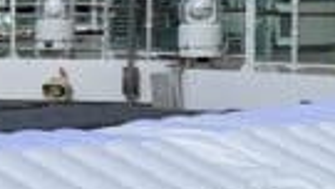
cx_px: -156
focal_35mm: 215
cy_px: 127
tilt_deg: -4.0
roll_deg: +0.1
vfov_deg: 5.7
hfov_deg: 9.7
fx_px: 1910
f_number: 1.8
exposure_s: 1/3788
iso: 25
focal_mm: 4.25
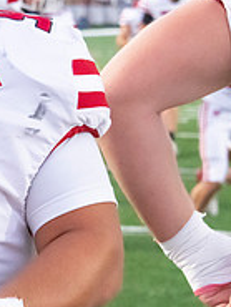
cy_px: 127
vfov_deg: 8.4
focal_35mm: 235
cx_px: -58
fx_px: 2089
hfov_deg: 6.3
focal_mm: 78
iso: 10000
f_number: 7.1
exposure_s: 1/640
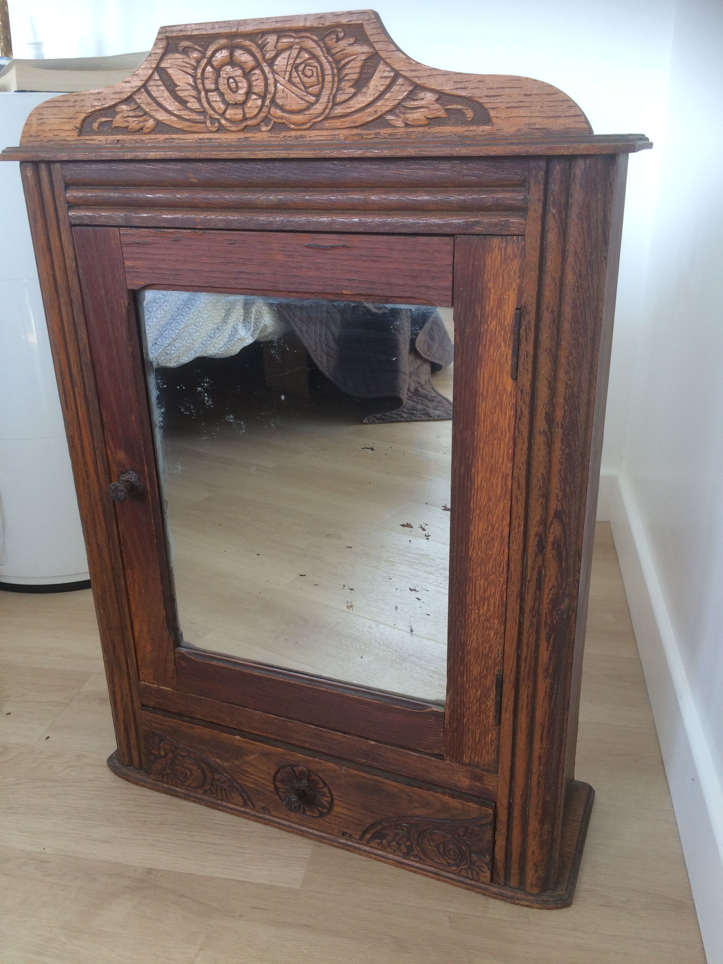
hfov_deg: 48.2
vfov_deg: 61.7
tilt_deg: -21.9
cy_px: 482
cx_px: 362
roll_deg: +3.1
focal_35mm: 29
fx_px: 808
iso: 40
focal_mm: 4.15
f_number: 2.2
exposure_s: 1/50
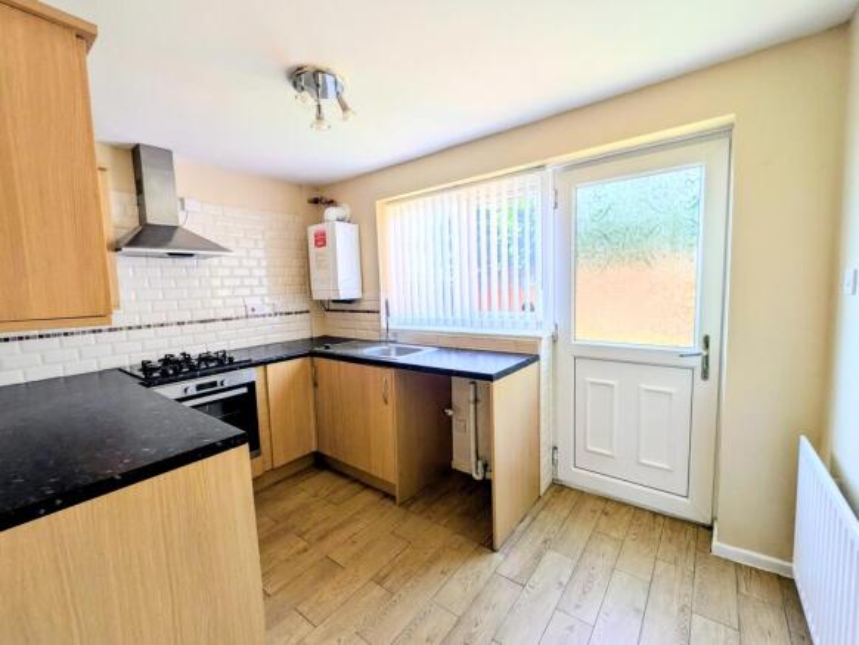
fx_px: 348
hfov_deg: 102.0
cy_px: 322
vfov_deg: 85.7
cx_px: 430
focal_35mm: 14
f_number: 2.2
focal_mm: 1.83
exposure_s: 1/158
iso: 48
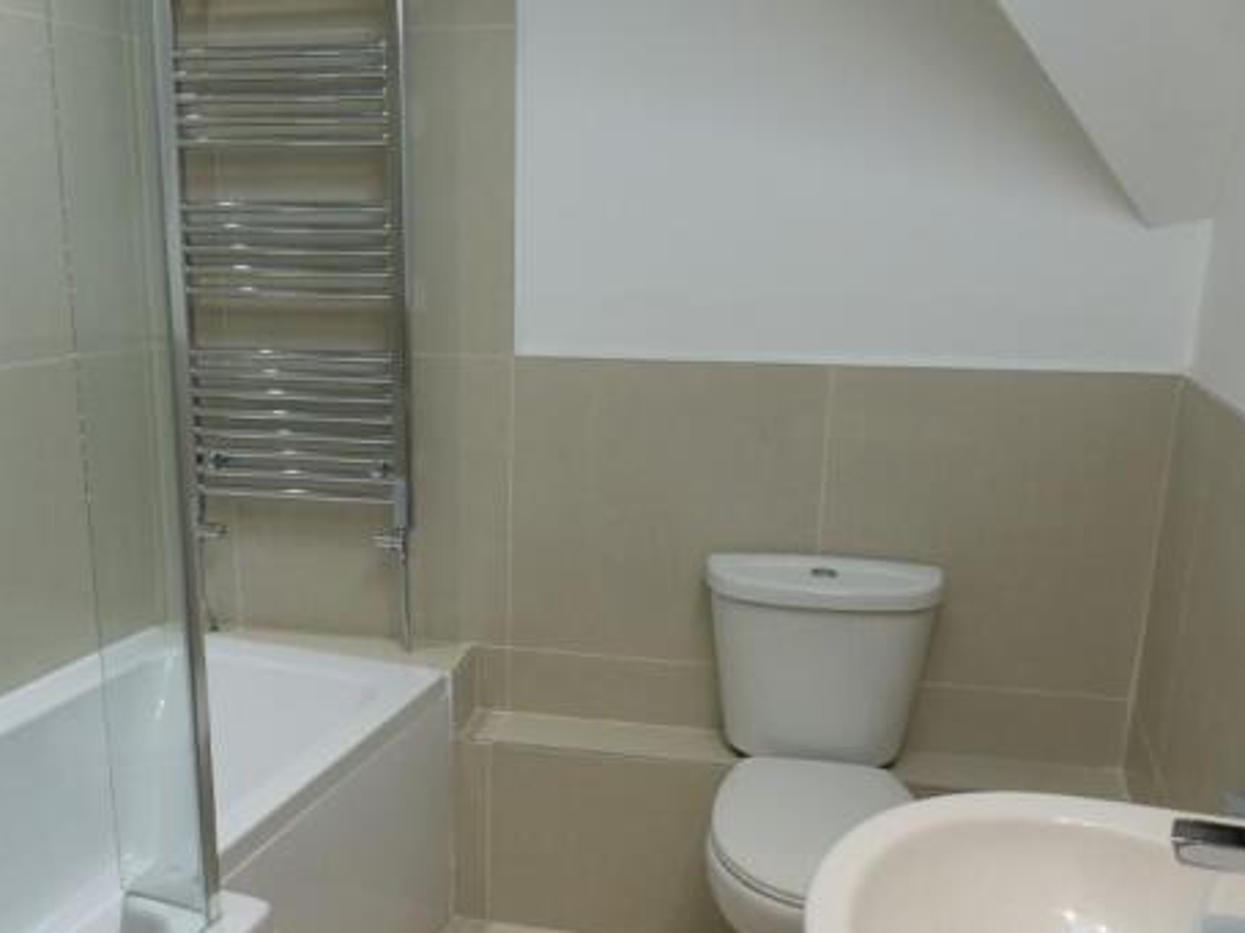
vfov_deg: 43.9
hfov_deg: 56.3
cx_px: 480
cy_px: 554
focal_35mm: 32
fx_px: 1151
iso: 125
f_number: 2.8
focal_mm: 4.5
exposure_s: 1/60
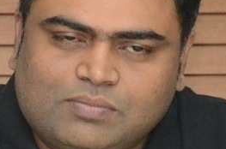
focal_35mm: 719
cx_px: 74
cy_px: 206
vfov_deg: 1.9
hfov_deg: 2.9
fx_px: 4505
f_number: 6.3
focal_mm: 105
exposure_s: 1/125
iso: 4000
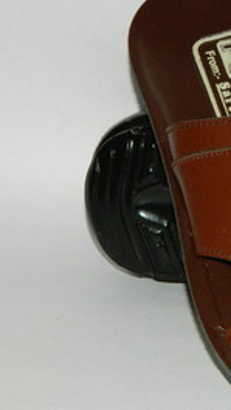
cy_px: 230
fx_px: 1569
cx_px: 353
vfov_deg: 14.9
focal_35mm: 144
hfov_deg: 8.2
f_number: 4
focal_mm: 12.6
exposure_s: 1/50
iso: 200
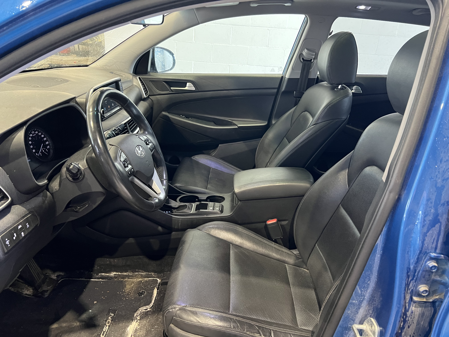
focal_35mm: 26
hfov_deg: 67.3
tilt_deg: -22.2
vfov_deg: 53.1
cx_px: 224
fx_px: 337
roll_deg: -4.7
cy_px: 168
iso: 400
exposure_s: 1/60
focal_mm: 5.7
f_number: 1.5
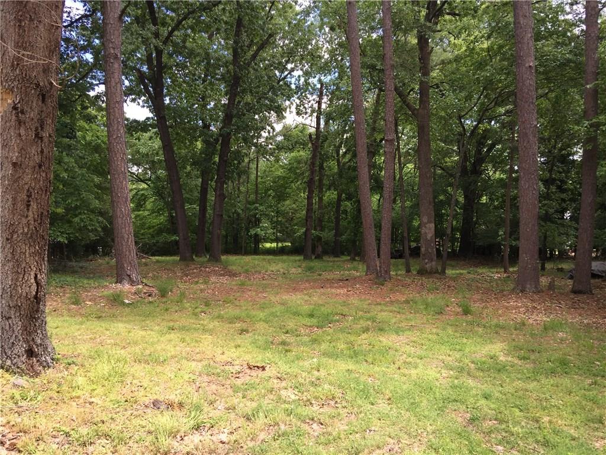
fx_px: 508
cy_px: 228
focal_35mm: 29
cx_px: 303
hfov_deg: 61.7
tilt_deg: -3.0
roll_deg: -0.6
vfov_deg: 48.2
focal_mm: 4.15
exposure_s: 1/573
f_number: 2.2
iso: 32
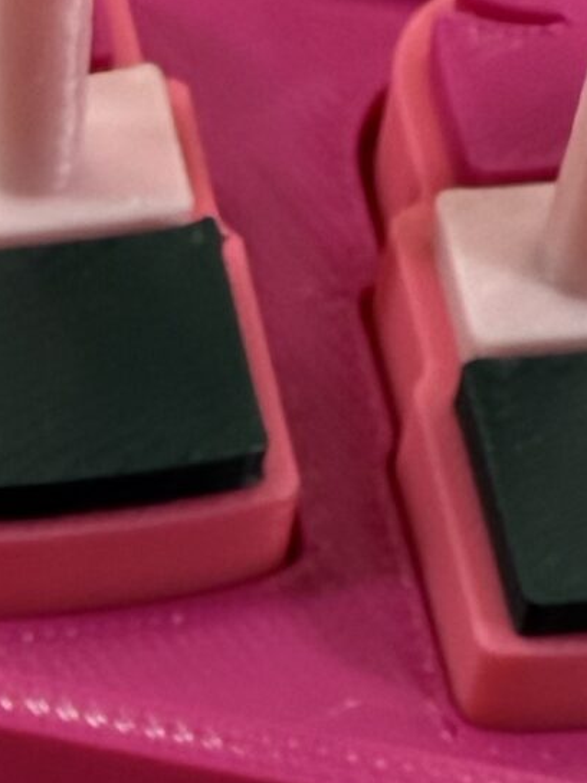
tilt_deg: -68.6
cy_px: 1603
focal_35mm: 113
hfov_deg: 12.9
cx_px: -30
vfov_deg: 14.3
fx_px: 2555
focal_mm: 2.22
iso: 160
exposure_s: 1/120
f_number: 2.2
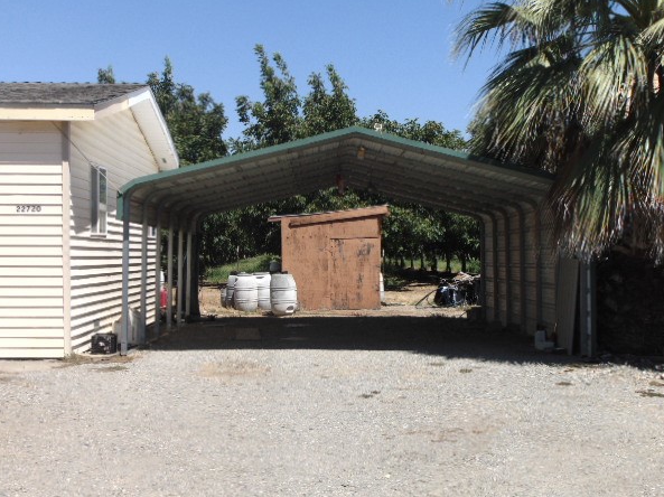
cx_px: 331
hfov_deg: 35.6
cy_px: 264
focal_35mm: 54
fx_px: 1035
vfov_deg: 27.0
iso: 80
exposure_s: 1/250
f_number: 9
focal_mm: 9
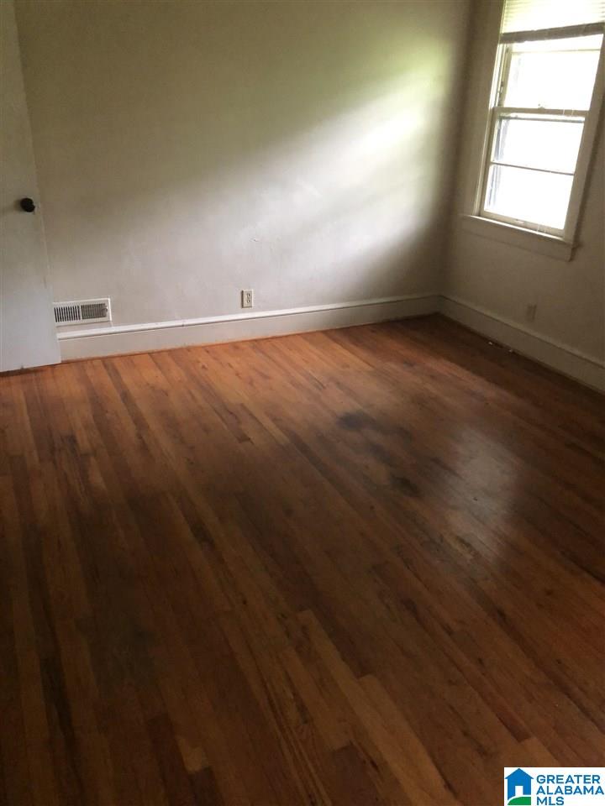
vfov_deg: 63.4
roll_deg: -2.7
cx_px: 302
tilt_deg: -26.7
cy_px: 403
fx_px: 652
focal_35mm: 28
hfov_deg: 49.7
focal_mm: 3.99
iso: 500
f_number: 1.8
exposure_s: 1/30
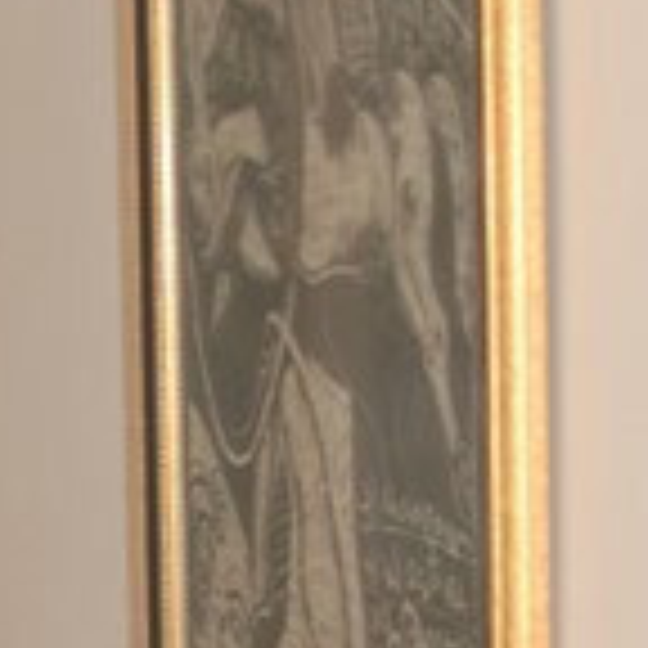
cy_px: 871
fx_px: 4871
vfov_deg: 7.5
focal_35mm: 230
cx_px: -344
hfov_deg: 7.5
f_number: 4
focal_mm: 24
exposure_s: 1/60
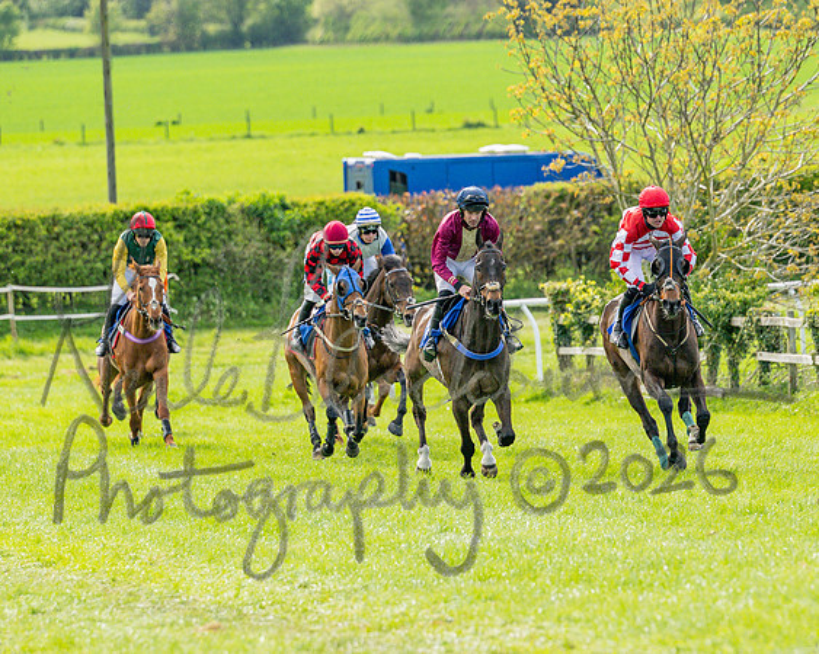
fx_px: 8487
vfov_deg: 4.4
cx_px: 528
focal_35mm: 350
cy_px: 349
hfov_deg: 5.5
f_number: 4
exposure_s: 1/2000
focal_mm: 170
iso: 400
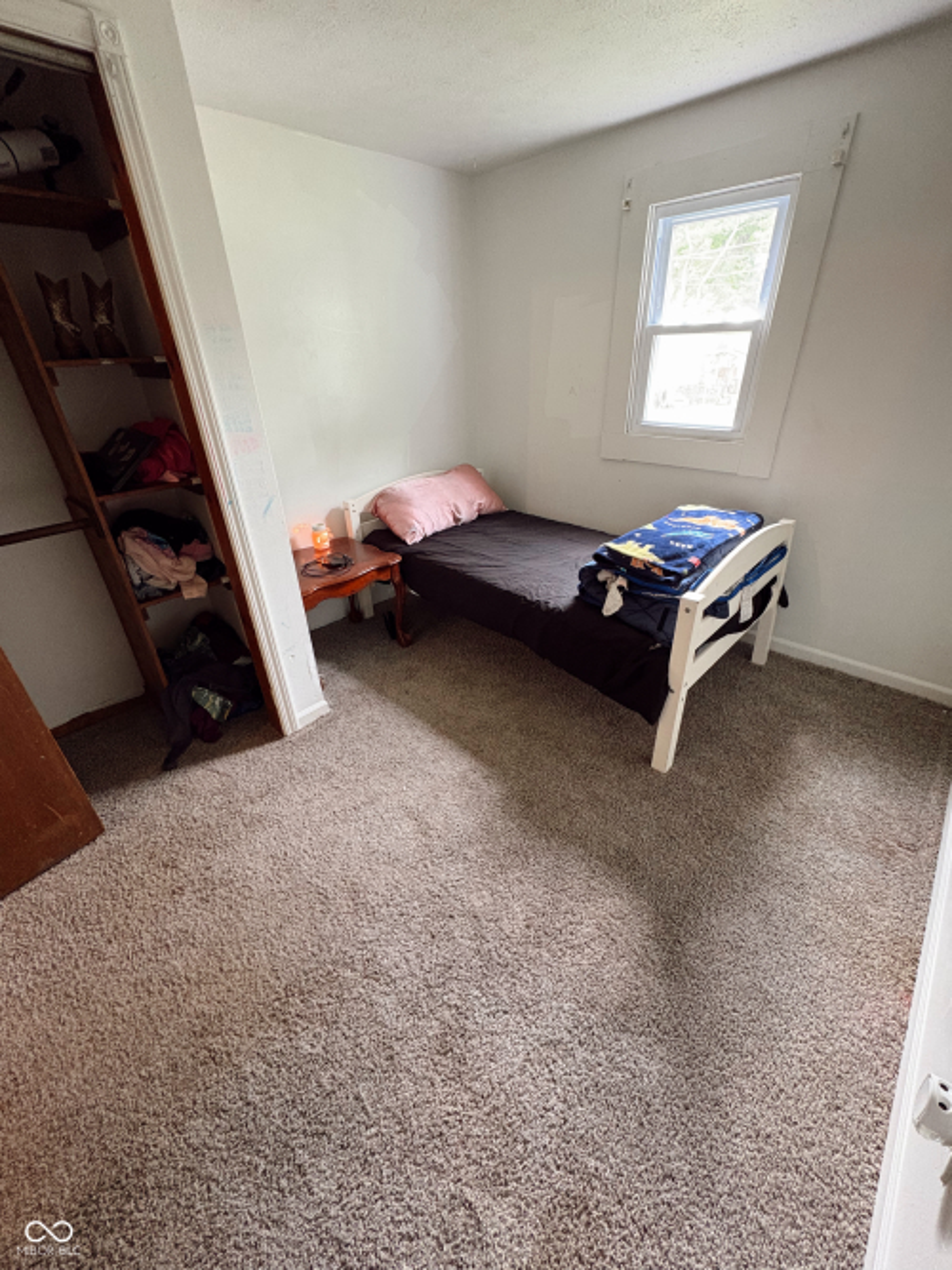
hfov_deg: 85.7
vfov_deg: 102.1
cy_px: 635
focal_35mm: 14
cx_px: 476
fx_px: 514
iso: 500
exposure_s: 1/60
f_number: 2.2
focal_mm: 2.22
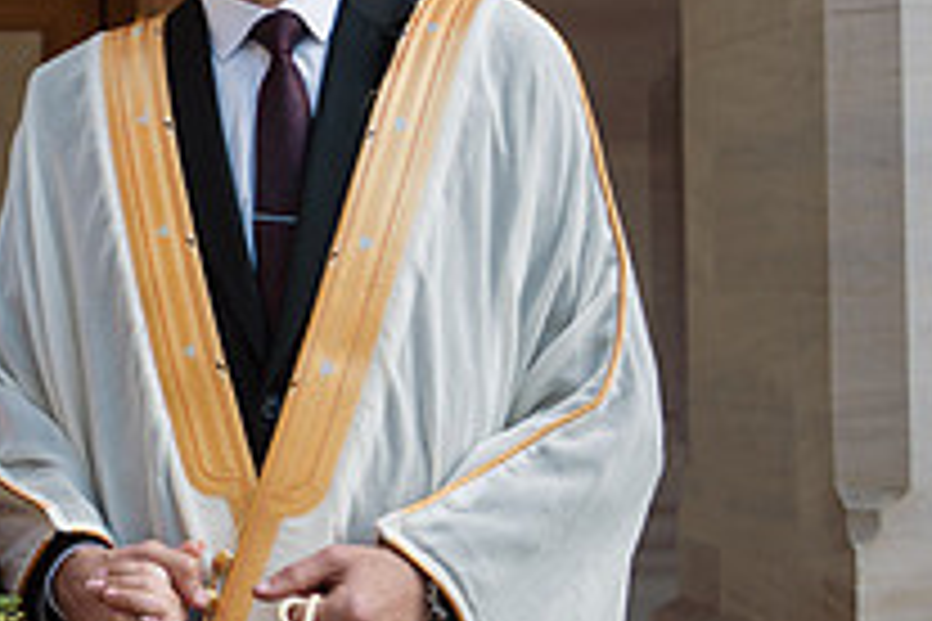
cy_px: 88
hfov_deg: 17.4
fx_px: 2899
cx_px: -207
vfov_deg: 12.2
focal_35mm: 112
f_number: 3.2
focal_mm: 40
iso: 200
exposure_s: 1/640
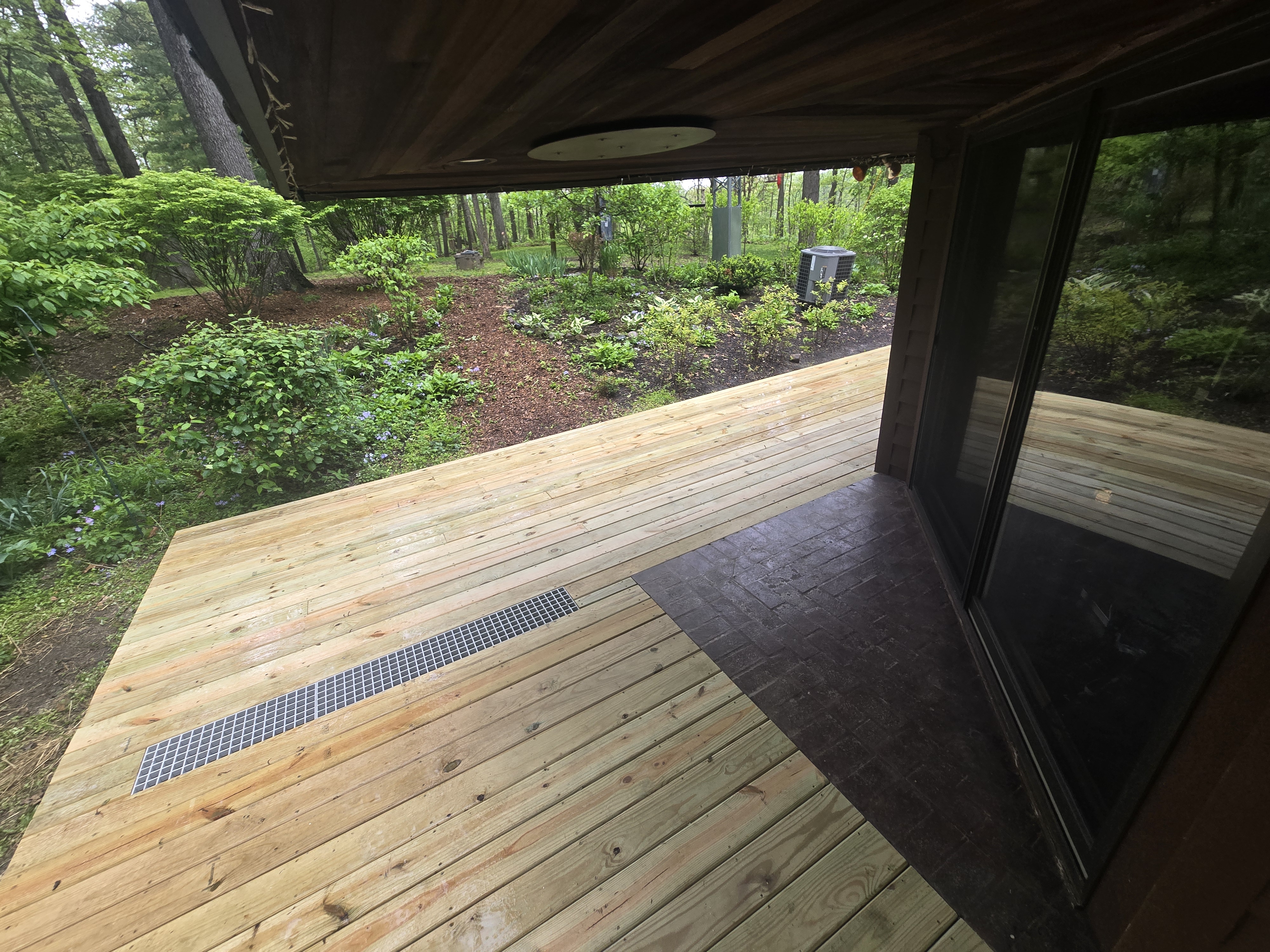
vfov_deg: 89.9
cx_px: 635
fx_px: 477
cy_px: 476
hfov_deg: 106.2
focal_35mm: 13
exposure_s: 1/120
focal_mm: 2.2
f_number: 2.2
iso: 64
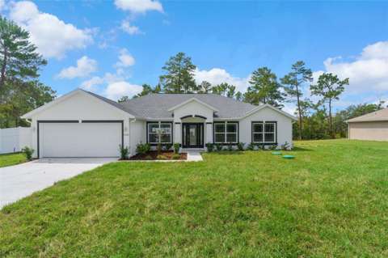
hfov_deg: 85.5
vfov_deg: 63.1
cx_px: 194
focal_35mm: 20
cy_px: 129
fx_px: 210
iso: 640
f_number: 8
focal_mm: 13
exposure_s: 1/640
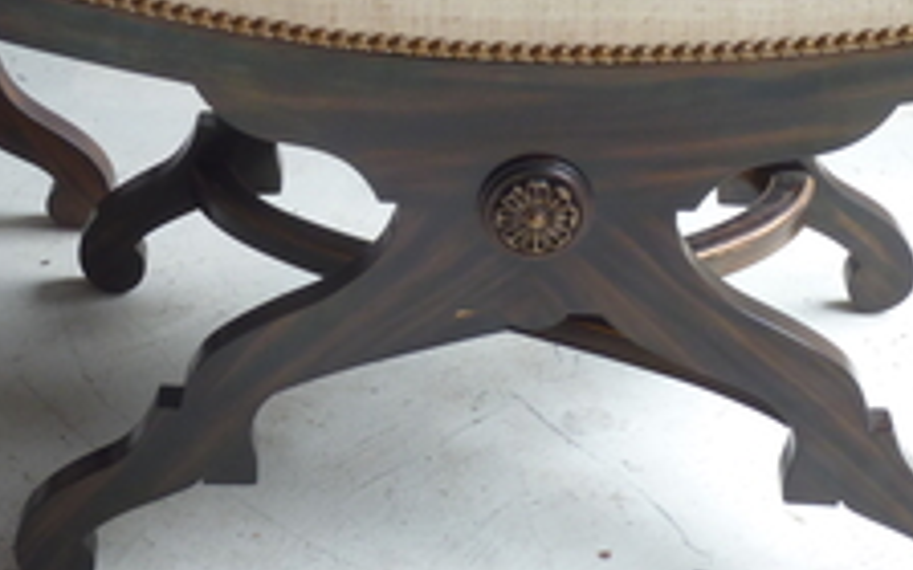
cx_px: 204
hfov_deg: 19.6
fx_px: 2613
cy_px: 200
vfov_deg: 12.5
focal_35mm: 105
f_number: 3.6
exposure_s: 1/8
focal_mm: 6.1
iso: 80
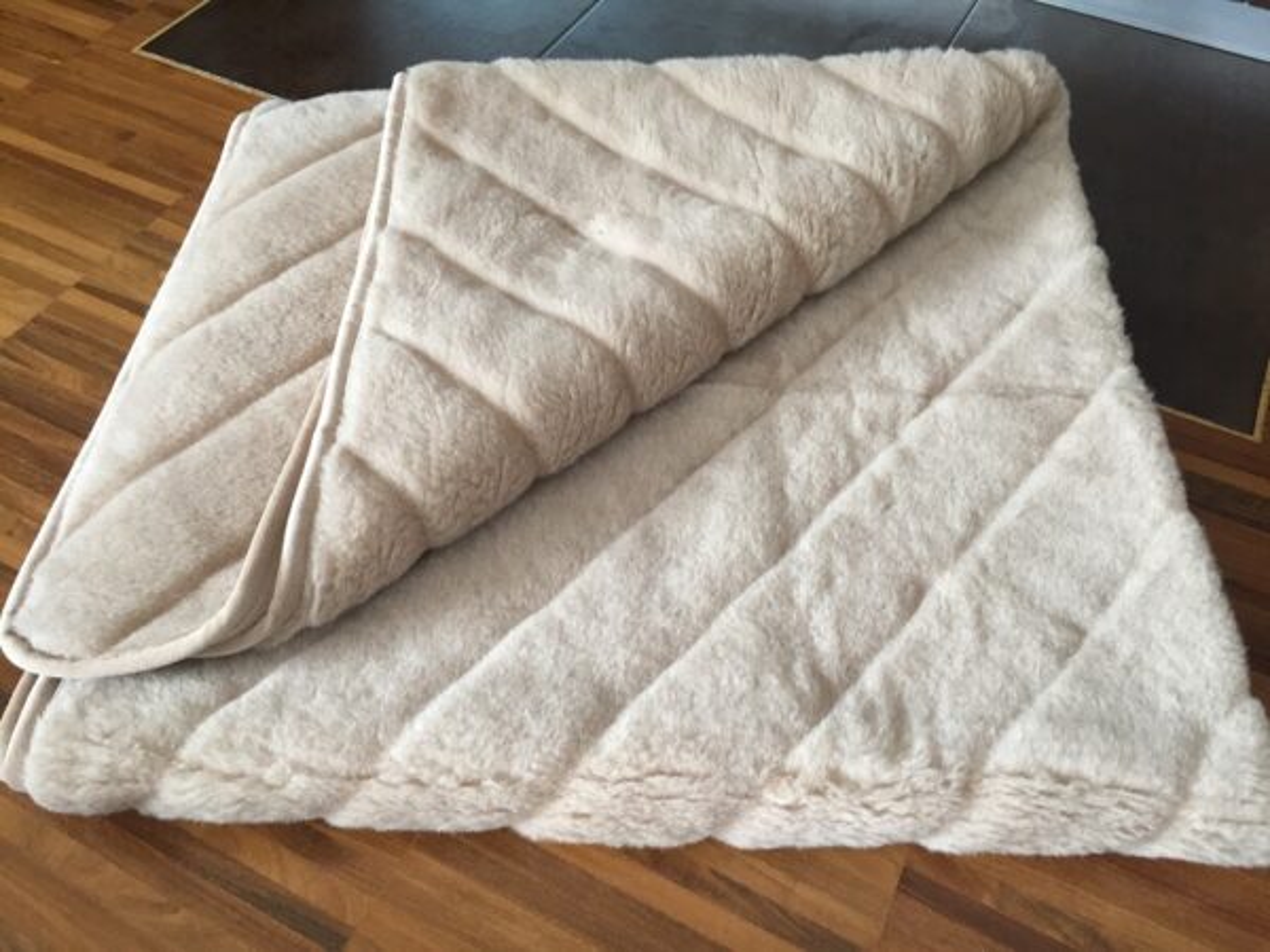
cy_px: 476
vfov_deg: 48.2
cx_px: 635
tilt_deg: -51.8
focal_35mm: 29
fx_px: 1064
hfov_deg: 61.7
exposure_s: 1/33
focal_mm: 4.15
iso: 125
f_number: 2.2
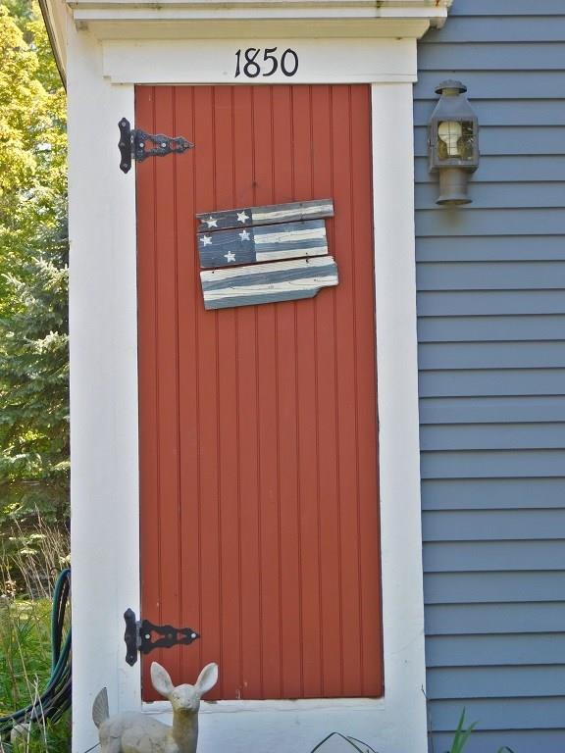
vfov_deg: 21.5
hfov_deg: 16.2
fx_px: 1980
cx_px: 282
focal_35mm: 91
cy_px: 376
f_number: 4.5
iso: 125
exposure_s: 1/50
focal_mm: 16.1
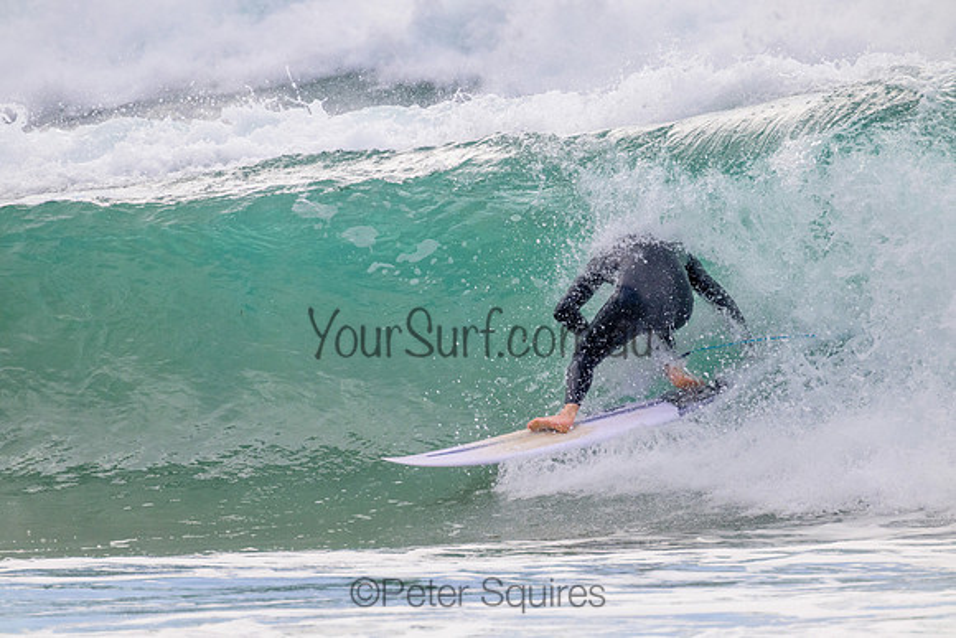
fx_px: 21248
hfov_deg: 2.6
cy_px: 319
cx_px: 478
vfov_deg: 1.7
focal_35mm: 800
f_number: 13
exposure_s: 1/2000
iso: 2200
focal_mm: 800
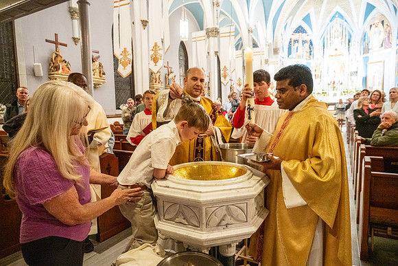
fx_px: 265
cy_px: 133
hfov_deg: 73.7
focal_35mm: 24
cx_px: 199
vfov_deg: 53.2
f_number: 4.5
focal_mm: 24
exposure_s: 1/60
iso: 5000
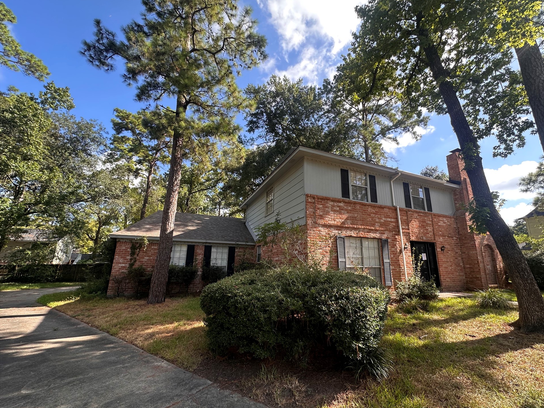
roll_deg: -0.6
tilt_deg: +15.0
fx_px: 236
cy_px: 210
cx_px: 290
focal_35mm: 15
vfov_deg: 81.7
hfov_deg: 98.0
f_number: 2.2
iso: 40
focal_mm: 2.22
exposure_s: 1/314
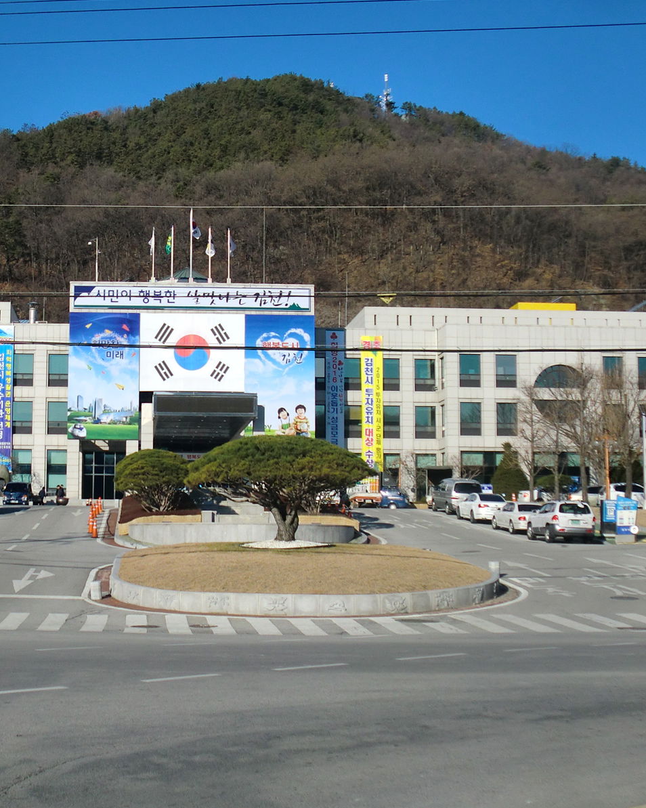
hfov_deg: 27.2
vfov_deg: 34.1
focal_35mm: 55
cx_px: 163
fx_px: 1315
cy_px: 428
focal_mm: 6.3
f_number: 7.8
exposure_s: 1/250
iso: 64
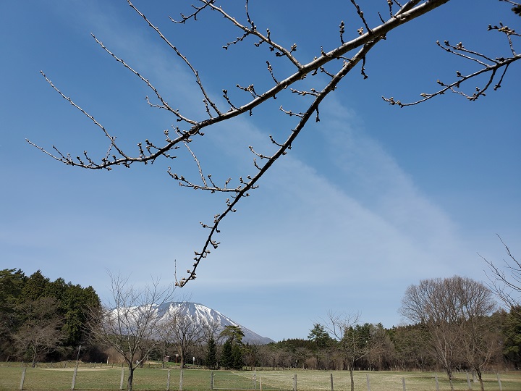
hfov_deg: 67.3
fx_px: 391
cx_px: 260
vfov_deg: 53.1
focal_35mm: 26
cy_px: 196
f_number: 2.4
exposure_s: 1/2060
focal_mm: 4.3
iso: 50
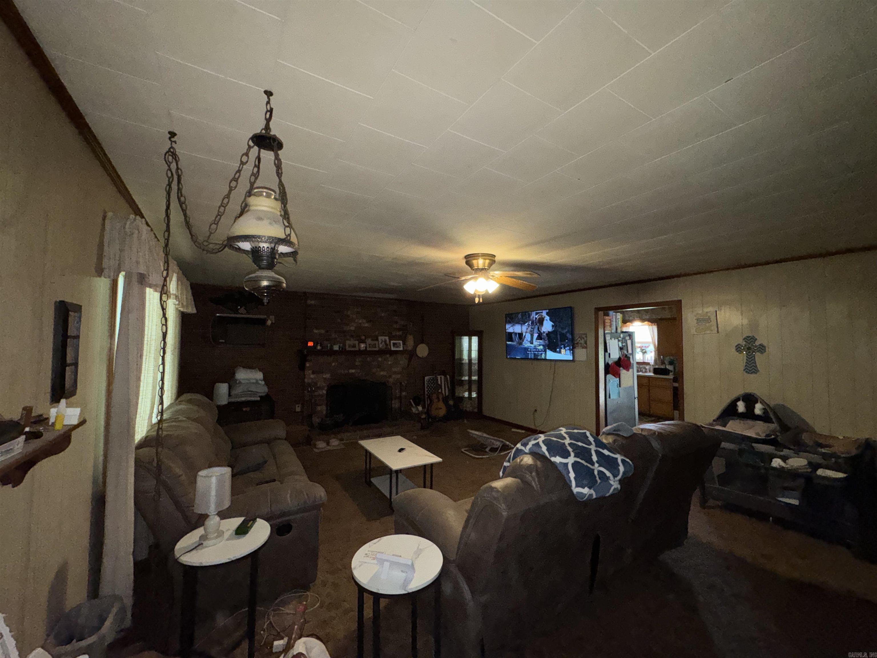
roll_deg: +0.1
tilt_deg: +2.2
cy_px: 329
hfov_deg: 102.1
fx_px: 355
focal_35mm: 14
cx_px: 438
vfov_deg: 85.7
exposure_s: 1/60
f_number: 2.2
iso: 200
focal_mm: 2.22
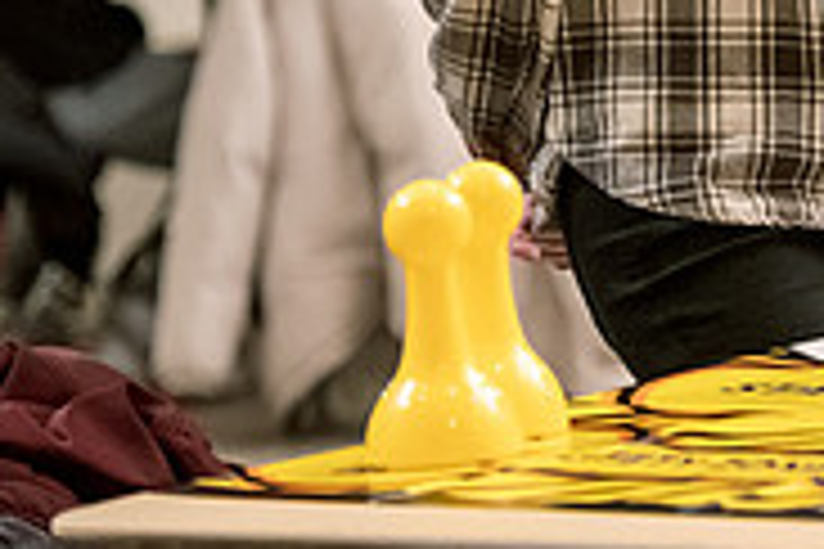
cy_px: -214
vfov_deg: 3.9
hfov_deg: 5.9
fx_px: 7965
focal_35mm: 348
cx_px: 1162
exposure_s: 1/200
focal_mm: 110
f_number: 3.2
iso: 5000
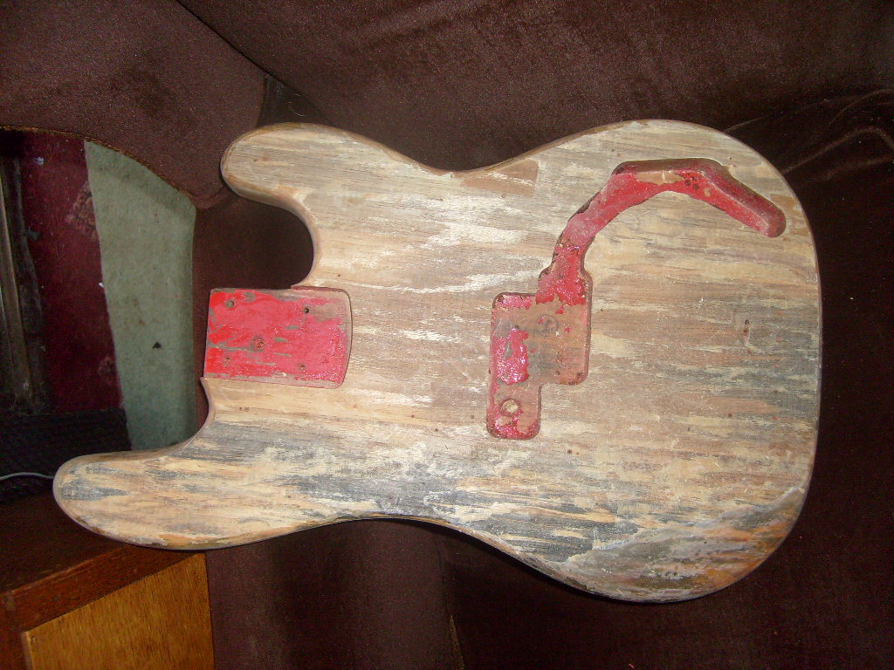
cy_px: 335
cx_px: 447
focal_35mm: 35
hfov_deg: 52.6
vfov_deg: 40.7
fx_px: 904
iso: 100
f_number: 2.8
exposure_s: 1/45
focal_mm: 5.8
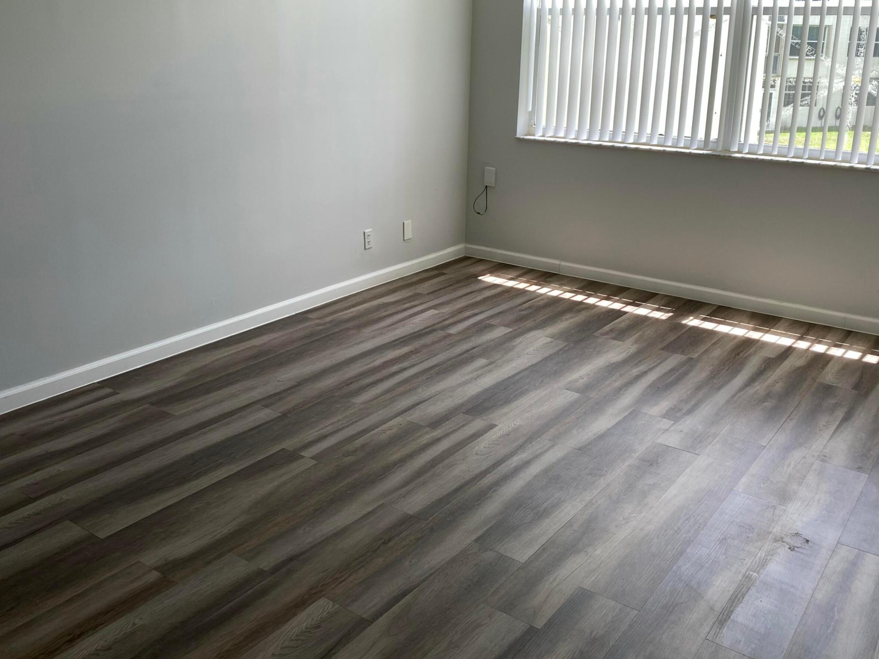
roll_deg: -0.6
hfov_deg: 55.3
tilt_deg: -14.7
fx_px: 838
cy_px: 244
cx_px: 428
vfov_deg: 42.6
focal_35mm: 33
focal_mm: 4.25
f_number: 1.8
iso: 32
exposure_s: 1/139
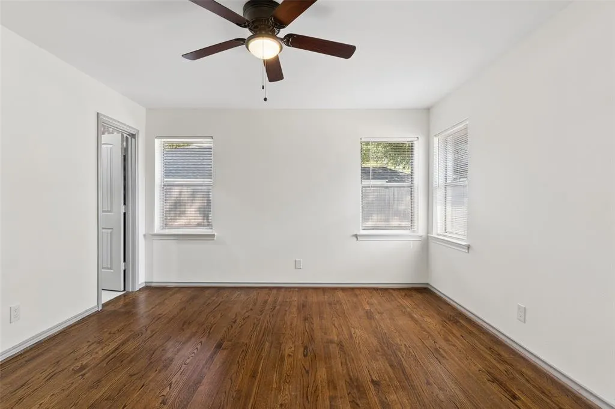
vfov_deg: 70.4
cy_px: 204
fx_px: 290
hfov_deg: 93.3
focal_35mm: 17
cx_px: 308
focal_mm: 17
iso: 400
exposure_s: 1/4
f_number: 10
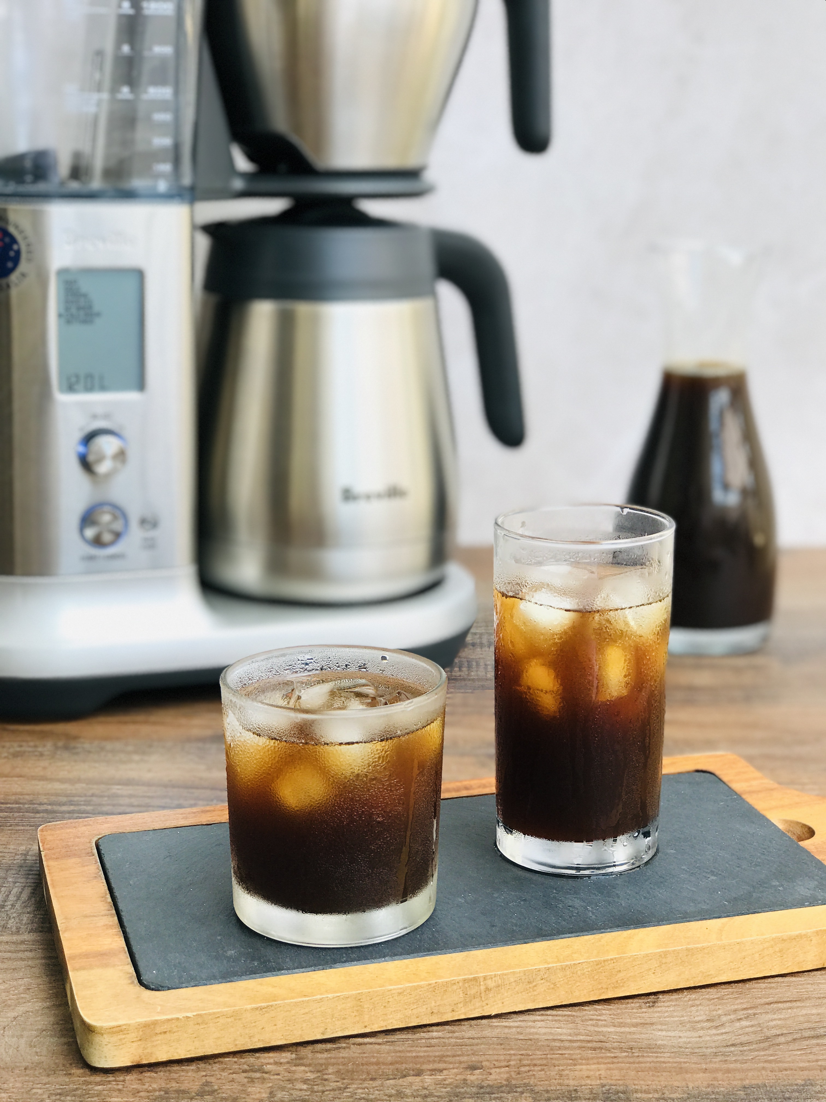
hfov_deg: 25.7
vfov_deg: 33.8
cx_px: 413
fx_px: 1813
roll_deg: +0.2
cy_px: 551
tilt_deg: -14.3
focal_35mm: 57
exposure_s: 1/120
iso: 25
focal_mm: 6.6
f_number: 2.8
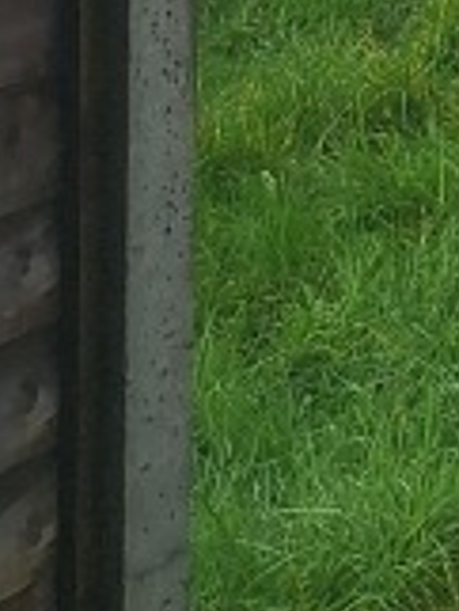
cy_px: -721
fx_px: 3019
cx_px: 1096
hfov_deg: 8.0
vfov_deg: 10.4
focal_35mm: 171
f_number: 1.8
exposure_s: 1/1174
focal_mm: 5.54
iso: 40
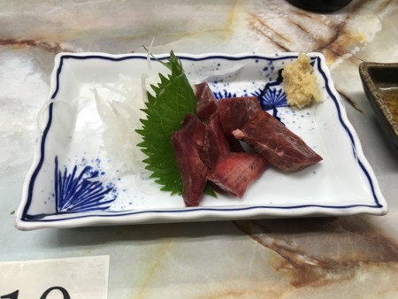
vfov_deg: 48.3
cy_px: 150
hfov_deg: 61.6
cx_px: 199
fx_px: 334
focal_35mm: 29
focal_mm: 4.15
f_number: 2.2
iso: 25
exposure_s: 1/30
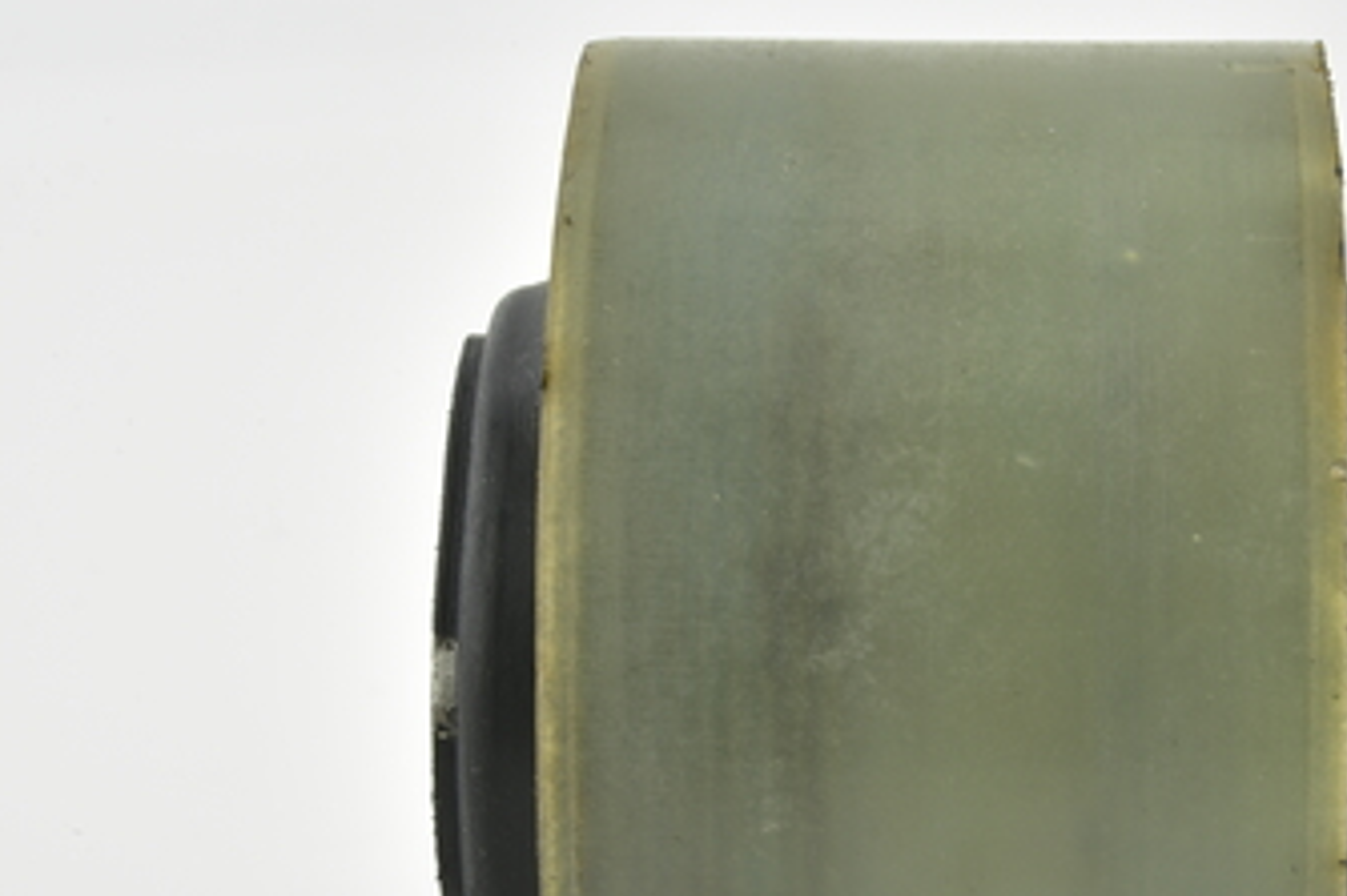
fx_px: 4824
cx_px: 961
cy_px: 735
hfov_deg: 15.8
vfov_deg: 10.6
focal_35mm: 129
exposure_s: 1/3
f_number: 29
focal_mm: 60
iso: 64
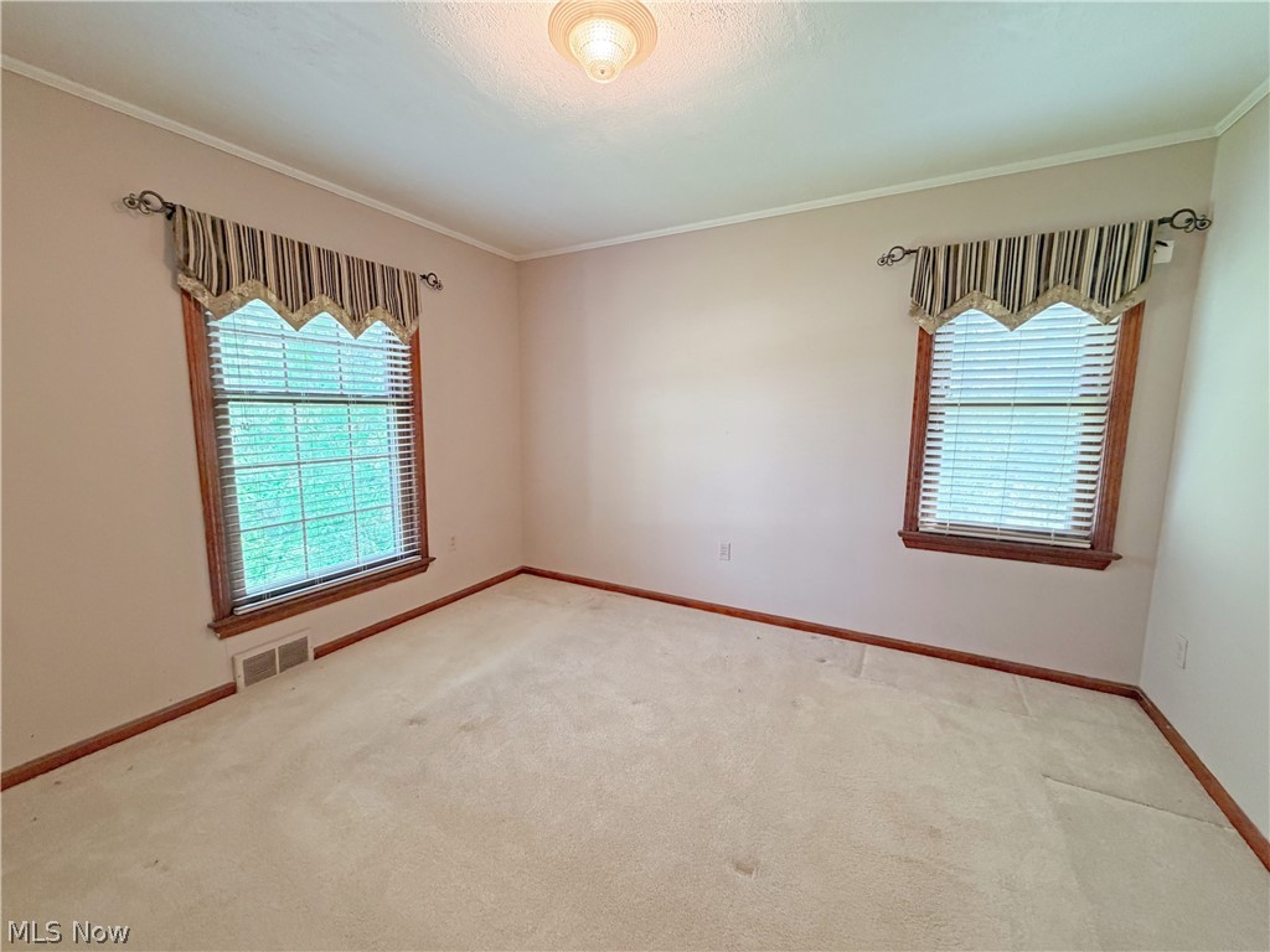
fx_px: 514
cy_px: 476
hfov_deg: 102.1
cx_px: 635
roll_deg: +0.0
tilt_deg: -6.9
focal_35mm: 14
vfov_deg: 85.7
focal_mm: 2.22
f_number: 2.2
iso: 320
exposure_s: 1/60
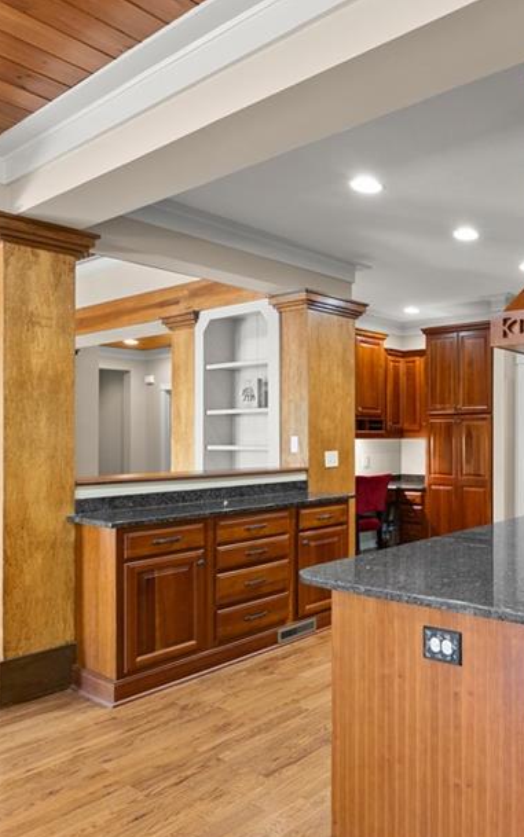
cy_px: 423
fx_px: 548
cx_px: 541
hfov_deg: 42.9
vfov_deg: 74.8
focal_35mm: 24
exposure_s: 1/2.5
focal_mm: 14
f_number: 7.1
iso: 640
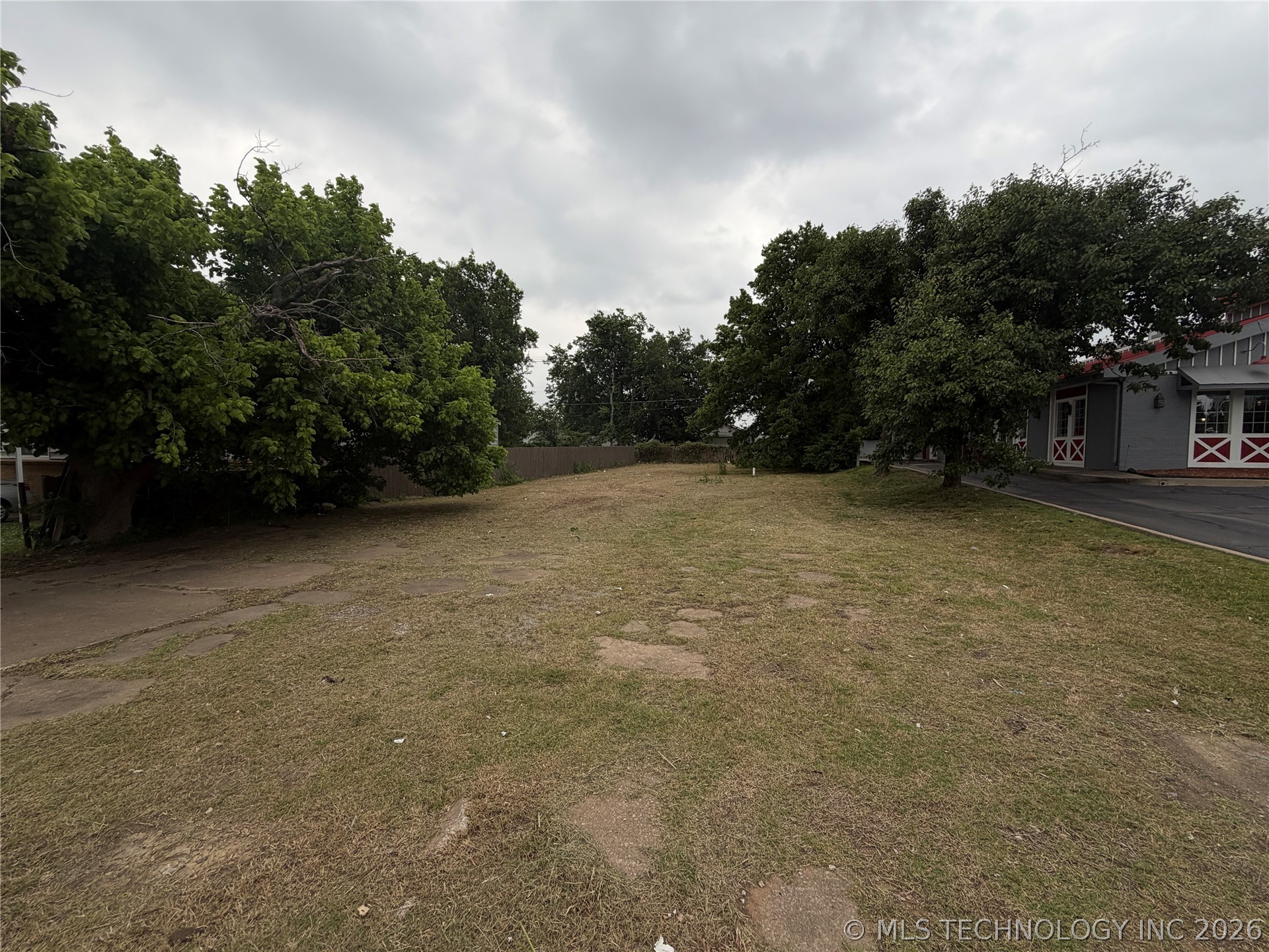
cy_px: 476
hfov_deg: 102.1
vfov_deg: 85.7
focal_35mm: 14
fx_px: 513
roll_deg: -0.1
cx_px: 634
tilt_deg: -2.4
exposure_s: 1/502
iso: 50
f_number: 2.2
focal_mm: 2.22
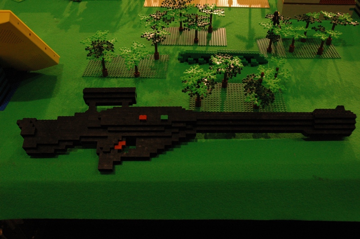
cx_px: 180
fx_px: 360
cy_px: 120
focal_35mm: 36
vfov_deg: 36.8
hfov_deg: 53.2
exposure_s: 1/40
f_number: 5.6
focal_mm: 24
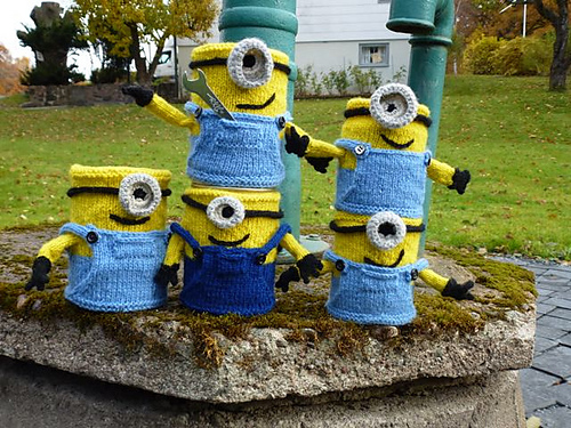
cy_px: 214
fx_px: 594
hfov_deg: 51.4
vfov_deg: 39.7
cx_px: 286
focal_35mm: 36
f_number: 3.7
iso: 100
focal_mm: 6.4
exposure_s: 1/100
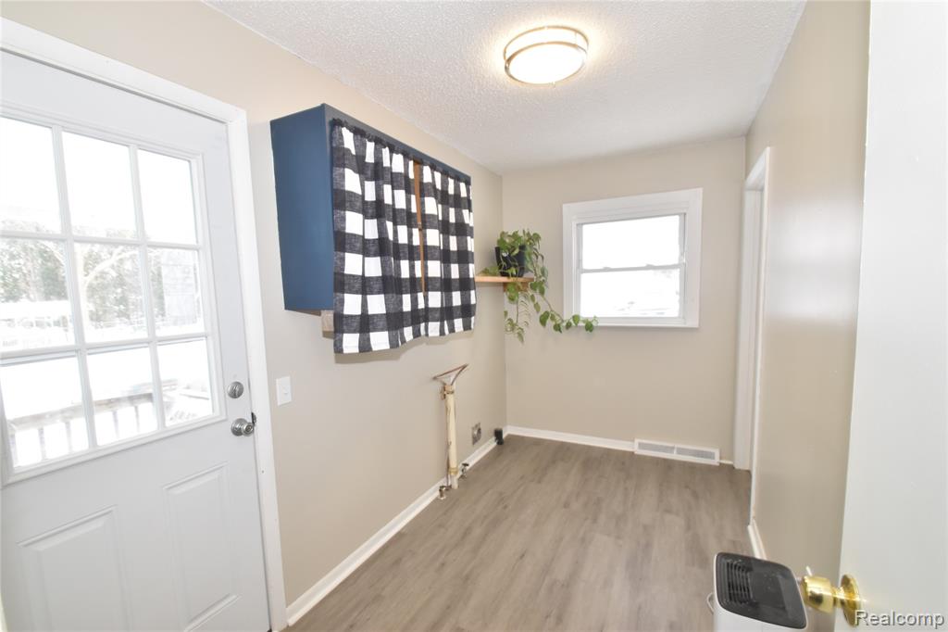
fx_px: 395
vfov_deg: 77.3
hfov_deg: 100.4
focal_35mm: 15
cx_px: 474
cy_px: 316
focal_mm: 10
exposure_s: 1/8
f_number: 22
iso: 800
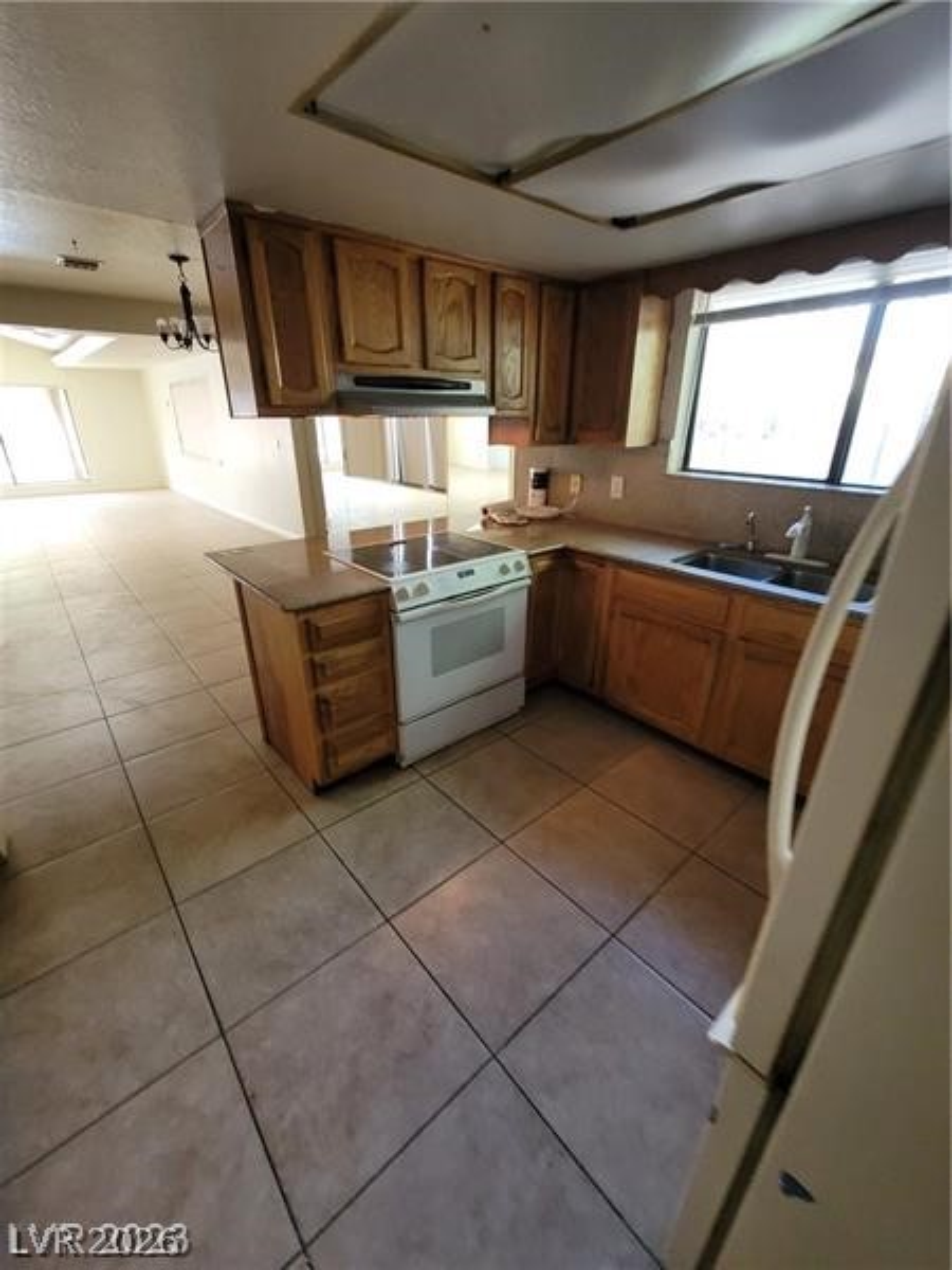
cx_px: 476
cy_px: 635
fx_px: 477
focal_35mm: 13
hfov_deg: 89.9
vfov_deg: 106.2
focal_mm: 2.2
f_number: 2.2
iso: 250
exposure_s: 1/60
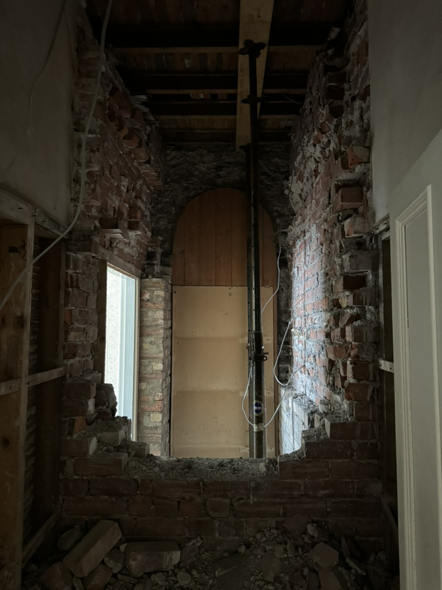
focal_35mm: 24
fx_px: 409
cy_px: 295
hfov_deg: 56.8
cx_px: 221
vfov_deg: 71.6
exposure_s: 1/30
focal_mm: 6.76
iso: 1000
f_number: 1.78
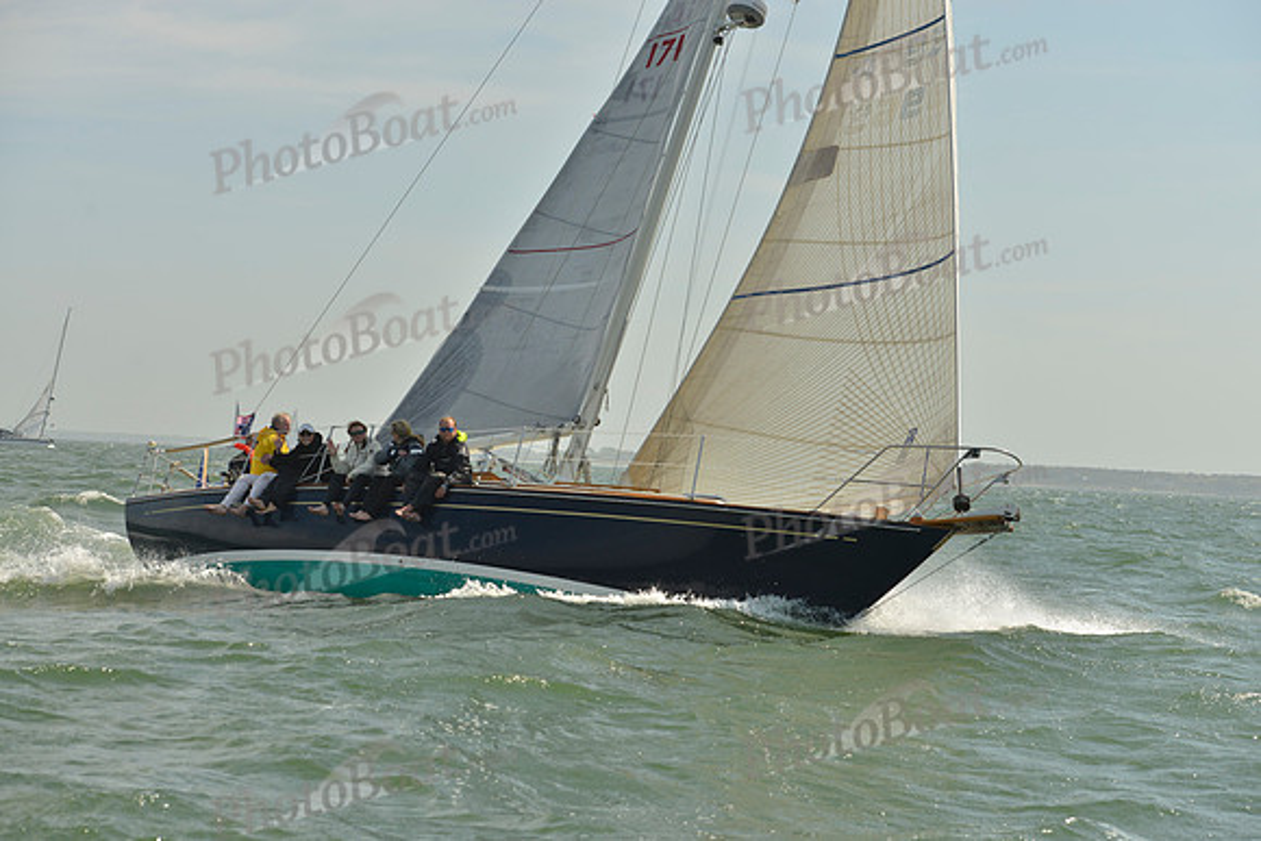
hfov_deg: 28.8
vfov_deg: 19.5
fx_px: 2452
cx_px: 630
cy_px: 420
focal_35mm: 70
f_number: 6.3
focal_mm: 70
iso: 200
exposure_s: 1/1250
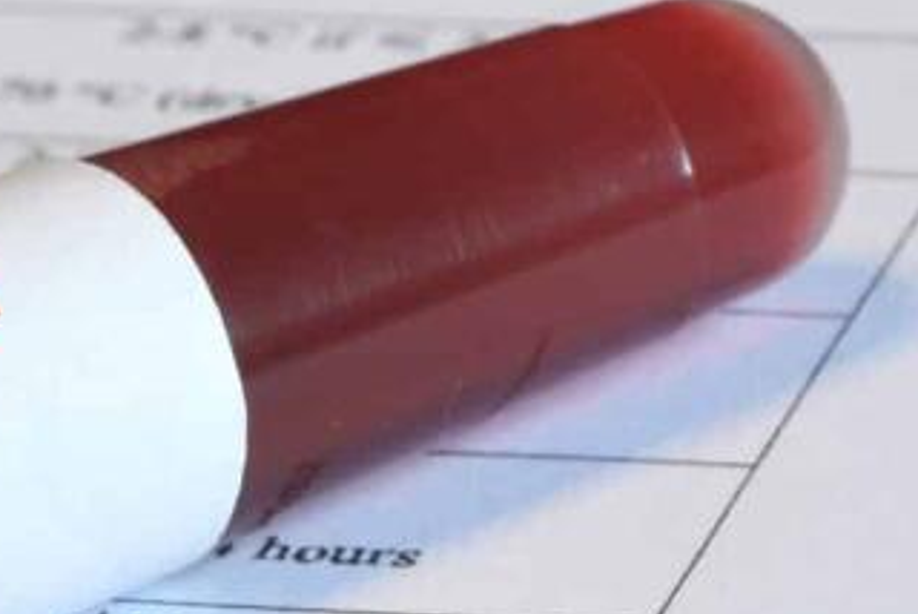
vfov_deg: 4.1
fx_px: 8601
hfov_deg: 6.0
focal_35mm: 337
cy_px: 720
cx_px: -571
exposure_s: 1/2
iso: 200
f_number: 20
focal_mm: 60
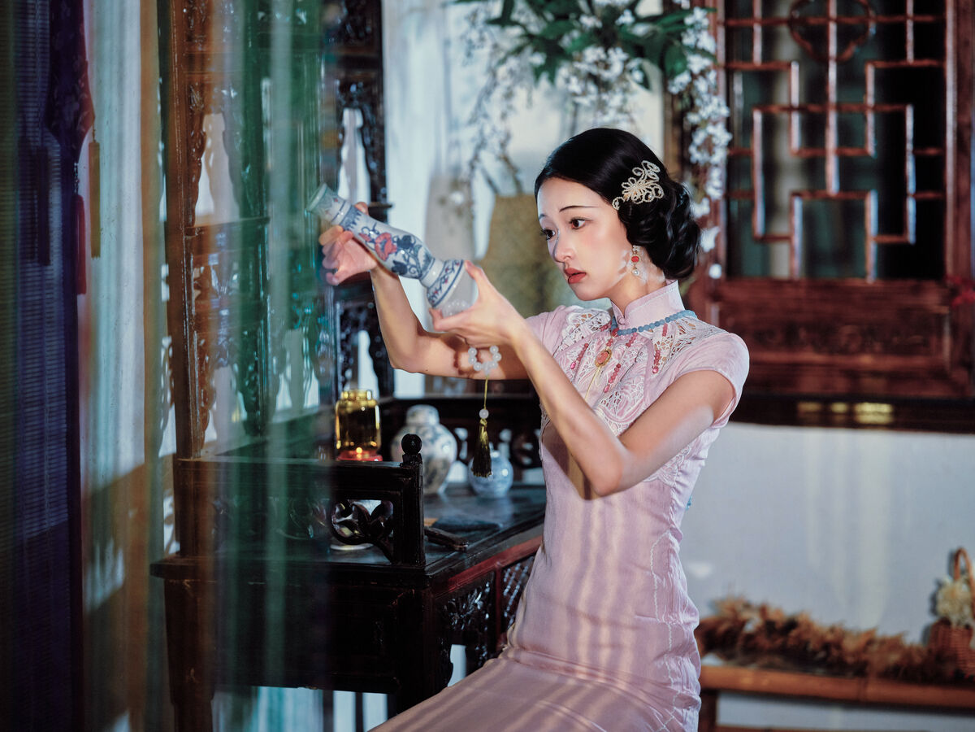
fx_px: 2450
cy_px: 366
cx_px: 488
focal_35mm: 87
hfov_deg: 22.5
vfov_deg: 17.0
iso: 640
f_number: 2
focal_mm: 110
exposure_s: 1/200
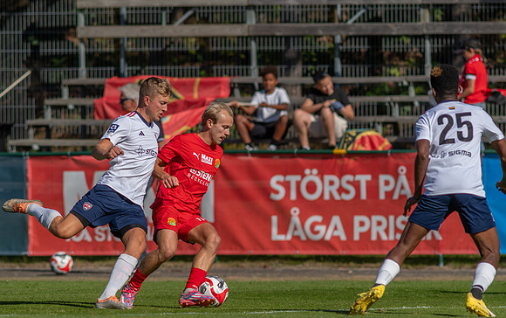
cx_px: 205
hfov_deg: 3.7
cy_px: 203
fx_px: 7771
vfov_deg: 2.3
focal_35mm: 563
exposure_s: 1/2000
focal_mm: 300
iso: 110
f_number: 3.5
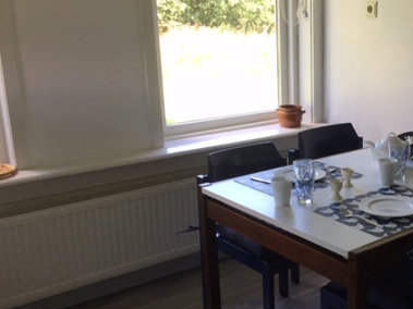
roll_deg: -0.3
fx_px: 584
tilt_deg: -15.0
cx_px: 314
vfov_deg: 29.7
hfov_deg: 37.9
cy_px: 165
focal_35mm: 49
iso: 50
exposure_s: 1/100
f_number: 2.2
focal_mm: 4.15
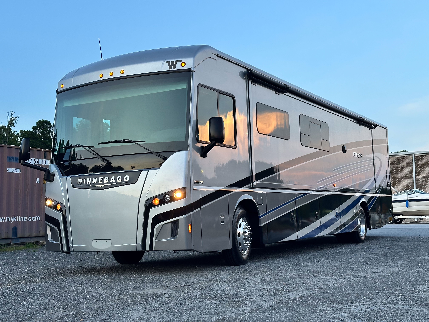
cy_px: 161
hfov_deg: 39.7
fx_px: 595
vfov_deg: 30.3
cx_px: 214
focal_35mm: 48
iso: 64
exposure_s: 1/120
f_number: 1.8
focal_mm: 6.86
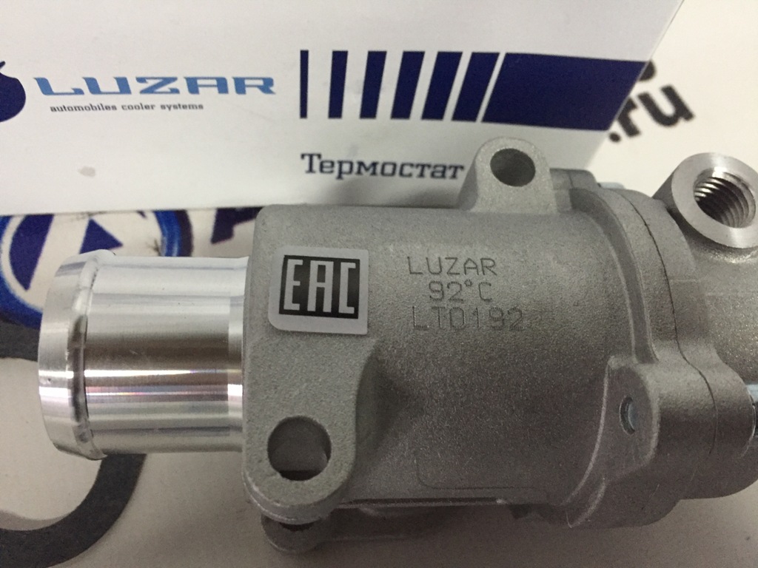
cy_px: 284
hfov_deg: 61.7
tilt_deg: -64.1
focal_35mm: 29
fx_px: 635
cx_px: 379
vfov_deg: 48.2
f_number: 2.2
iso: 250
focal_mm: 4.15
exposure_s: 1/25
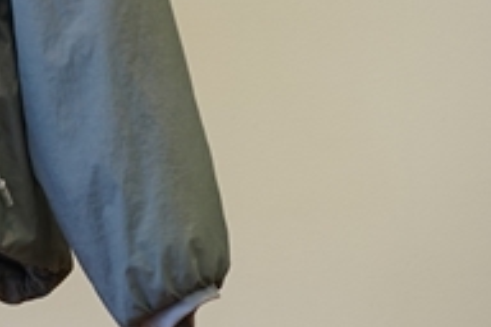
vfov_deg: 5.9
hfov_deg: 8.6
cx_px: -409
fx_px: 3123
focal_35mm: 229
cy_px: -239
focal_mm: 55
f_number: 4
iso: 400
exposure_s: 1/60
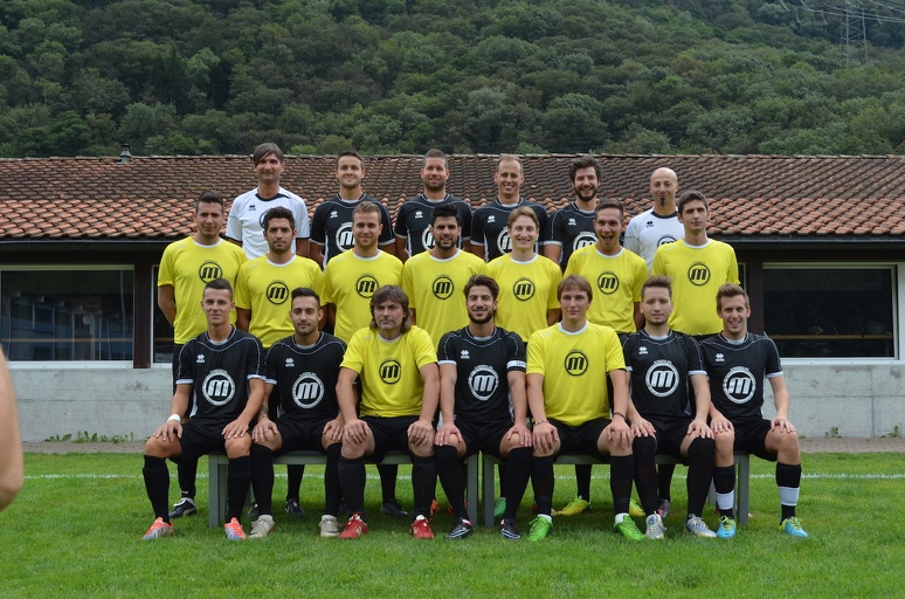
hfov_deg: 44.1
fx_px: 1116
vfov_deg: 30.0
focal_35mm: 45
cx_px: 462
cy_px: 304
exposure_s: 1/250
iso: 200
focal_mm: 29
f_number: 8
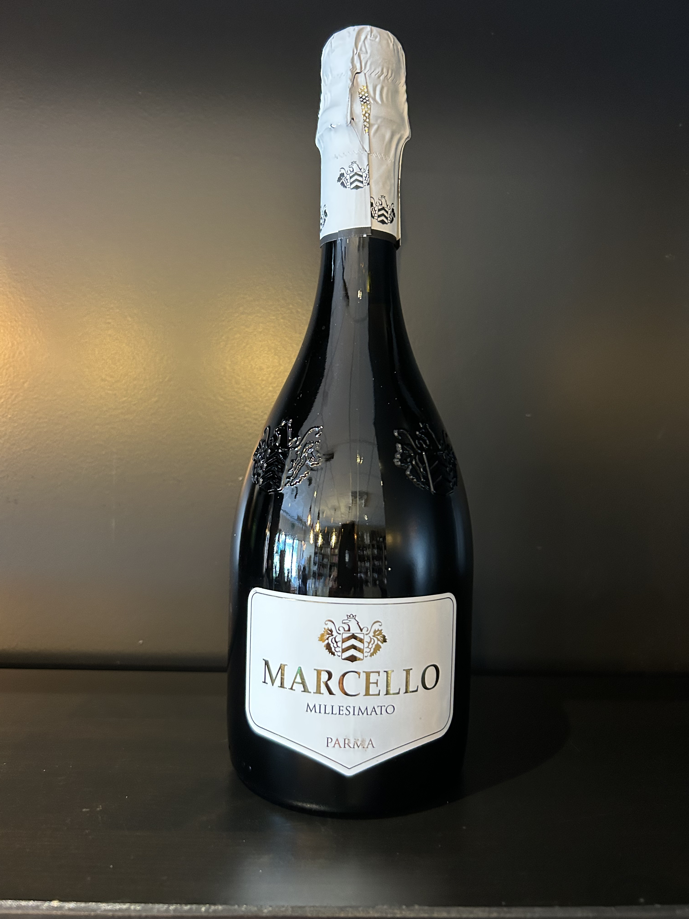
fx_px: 690
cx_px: 344
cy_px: 460
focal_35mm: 26
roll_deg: -1.0
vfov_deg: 67.3
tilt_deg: -2.5
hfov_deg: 53.1
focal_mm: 5.7
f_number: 1.5
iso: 400
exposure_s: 1/33
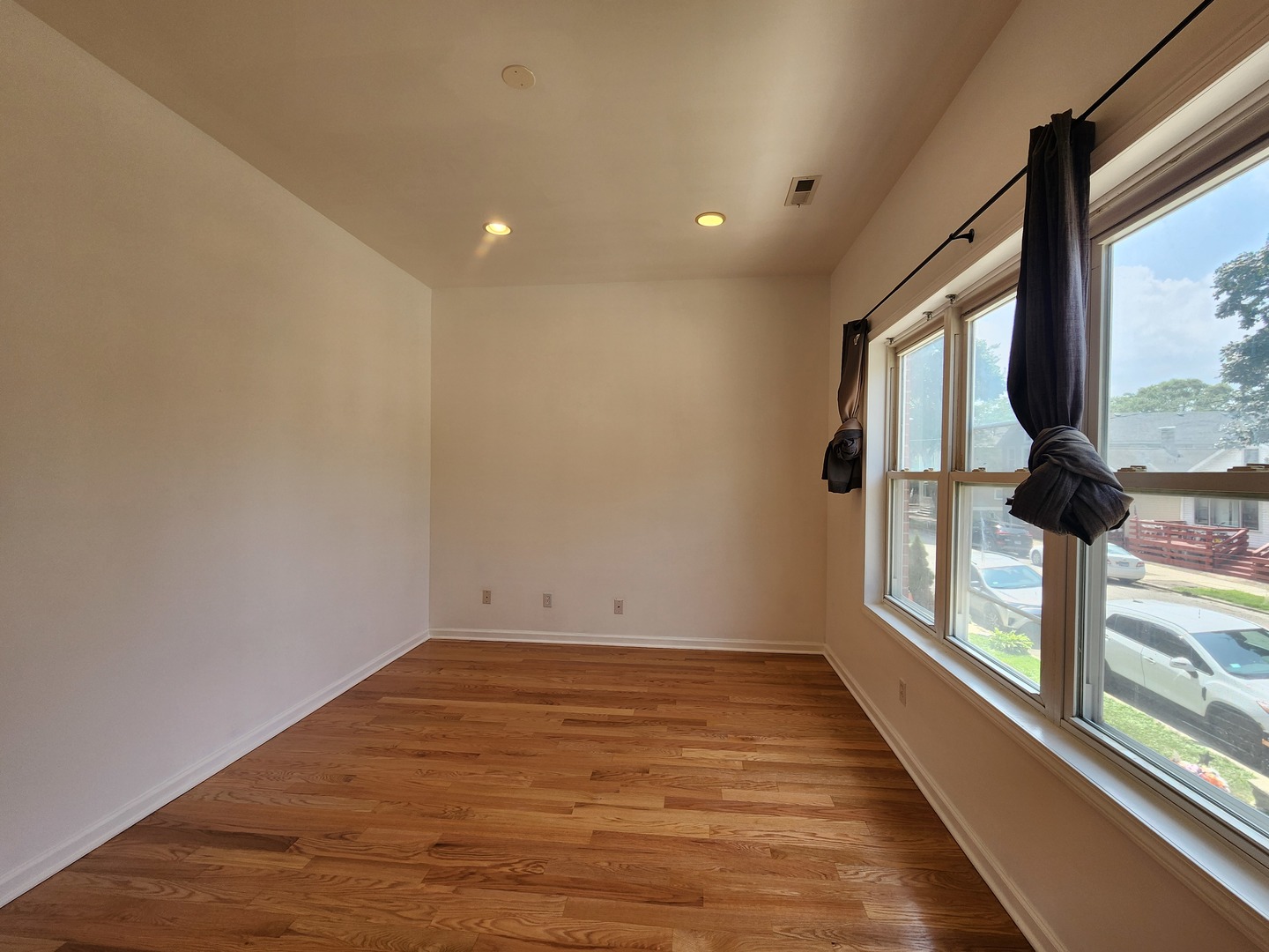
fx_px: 477
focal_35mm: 13
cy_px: 476
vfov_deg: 89.9
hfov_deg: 106.2
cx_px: 634
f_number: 2.2
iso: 50
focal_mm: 2.2
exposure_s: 1/202
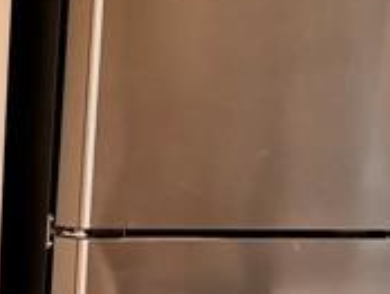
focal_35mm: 153
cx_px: -193
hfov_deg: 12.3
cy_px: 325
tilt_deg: -7.0
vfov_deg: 9.6
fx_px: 1726
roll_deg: -1.6
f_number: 1.6
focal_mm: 5.96
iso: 100
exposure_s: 1/121
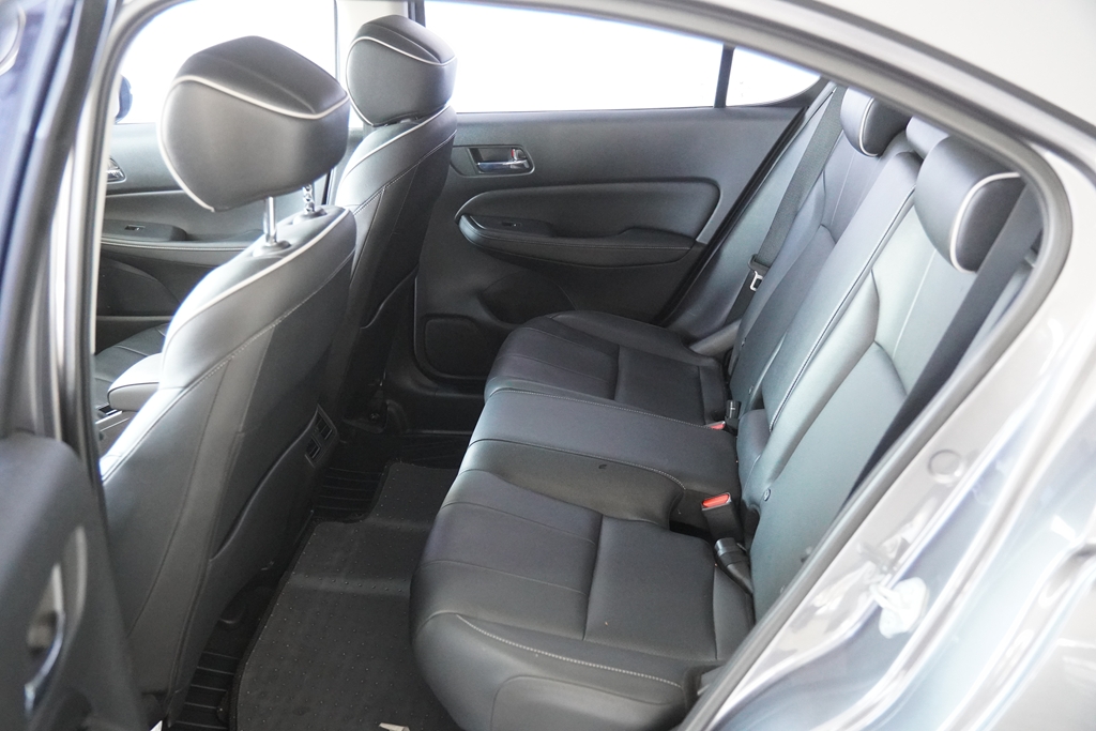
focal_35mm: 33
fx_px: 1005
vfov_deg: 40.0
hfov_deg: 57.2
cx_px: 548
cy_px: 366
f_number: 2.8
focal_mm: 22
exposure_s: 1/160
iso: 5000
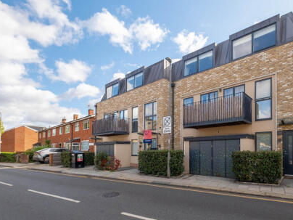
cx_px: 169
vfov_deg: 74.7
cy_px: 114
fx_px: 144
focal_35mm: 17
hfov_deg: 90.3
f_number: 5
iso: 400
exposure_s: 1/1000
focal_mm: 10
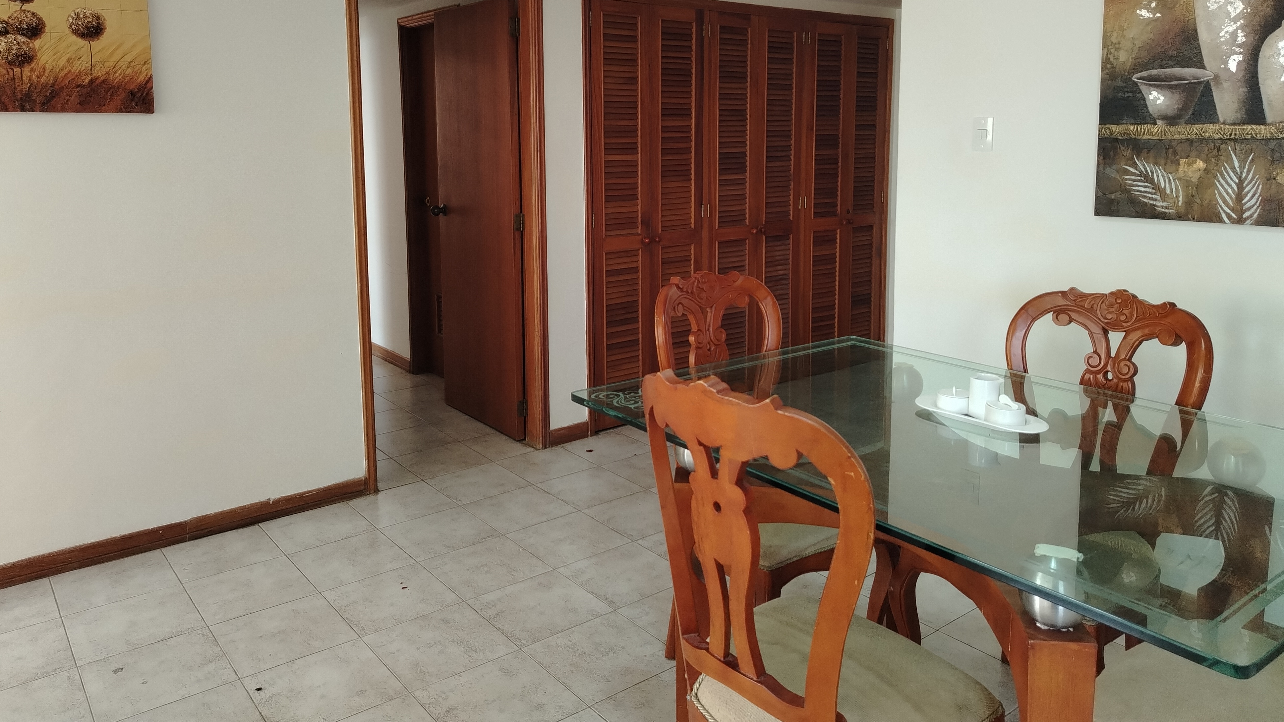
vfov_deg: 42.4
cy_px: 247
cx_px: 621
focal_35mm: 27
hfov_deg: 69.8
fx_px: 919
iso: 1022
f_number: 1.75
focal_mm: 5.25
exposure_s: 1/100
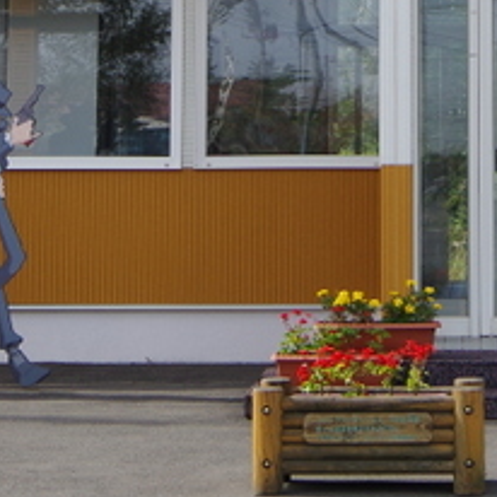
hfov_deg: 11.4
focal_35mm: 152
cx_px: 442
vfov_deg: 11.0
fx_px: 2469
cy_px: -255
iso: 200
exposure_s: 1/500
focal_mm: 24
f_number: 6.3
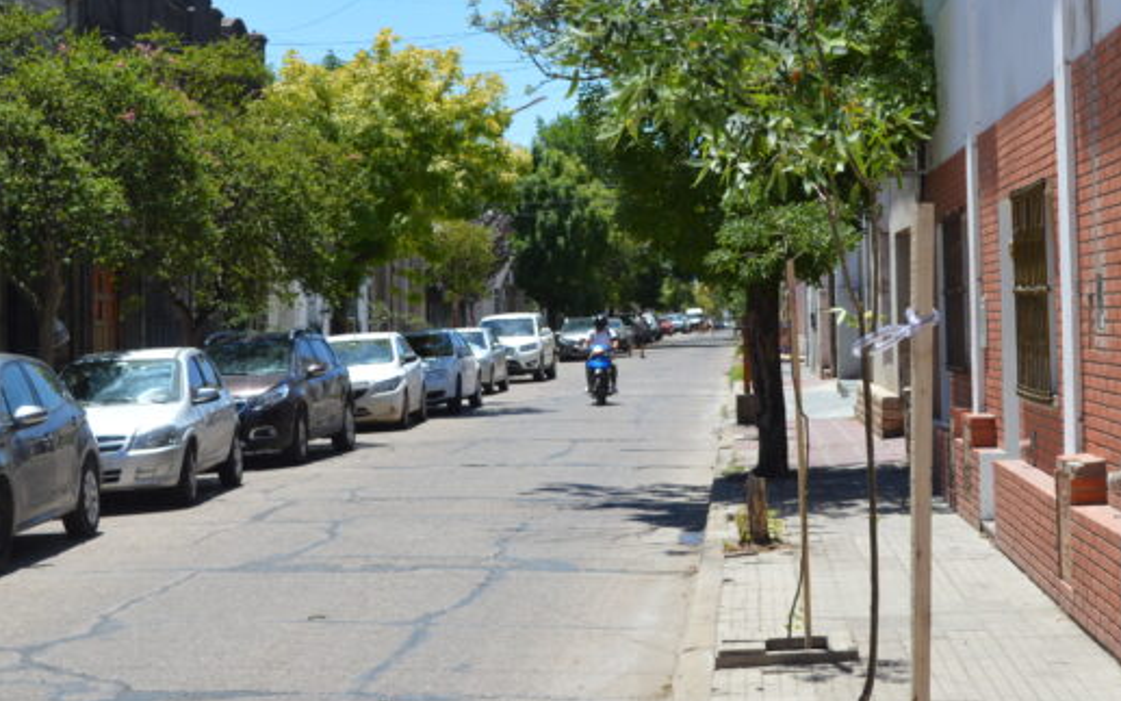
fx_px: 2261
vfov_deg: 17.6
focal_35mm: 74
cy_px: 222
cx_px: 646
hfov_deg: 27.8
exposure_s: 1/250
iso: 100
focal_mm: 36
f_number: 8
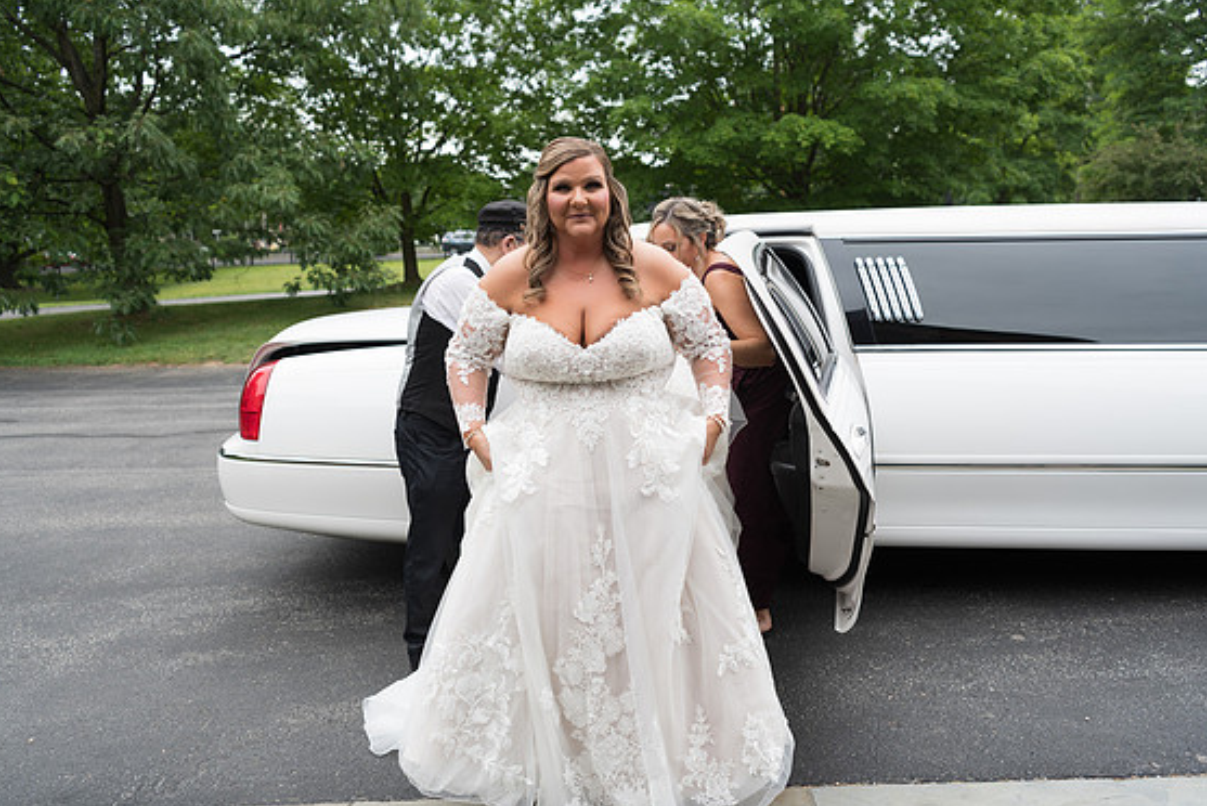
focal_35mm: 25
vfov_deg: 51.3
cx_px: 598
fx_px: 839
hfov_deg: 71.5
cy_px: 413
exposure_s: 1/200
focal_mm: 24
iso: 64
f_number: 3.2
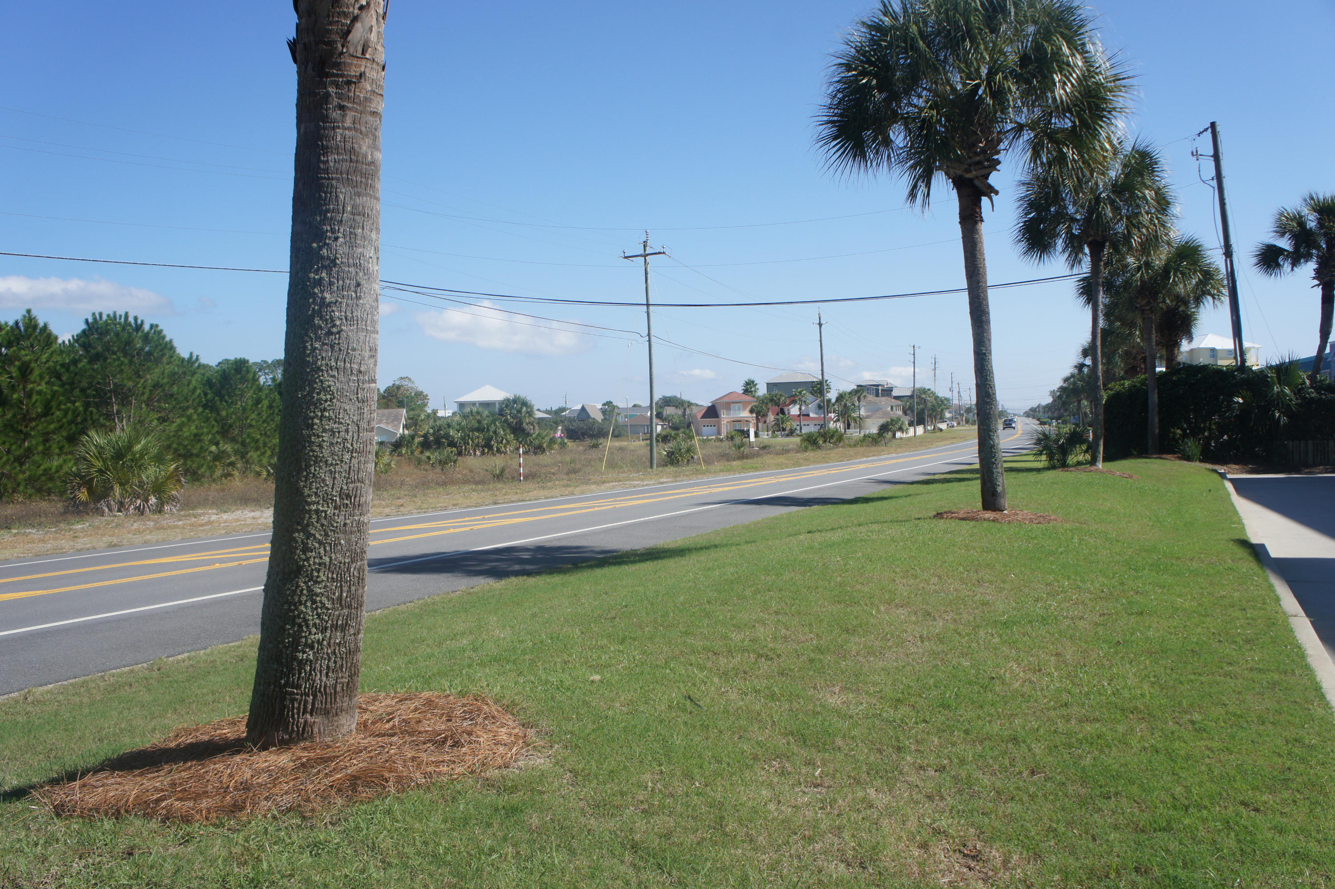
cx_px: 668
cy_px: 444
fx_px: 1167
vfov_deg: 41.7
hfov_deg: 59.5
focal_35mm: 32
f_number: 7.1
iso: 200
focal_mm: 21
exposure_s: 1/500
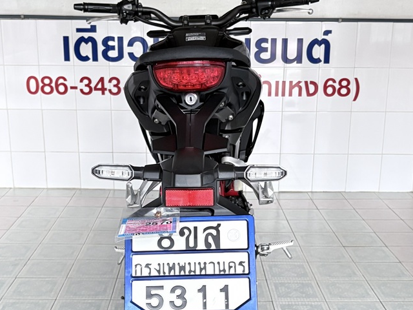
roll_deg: +0.0
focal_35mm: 52
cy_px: 209
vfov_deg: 27.8
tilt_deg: -16.0
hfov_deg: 36.8
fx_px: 620
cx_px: 198
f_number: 1.6
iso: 400
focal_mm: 5.96
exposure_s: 1/60
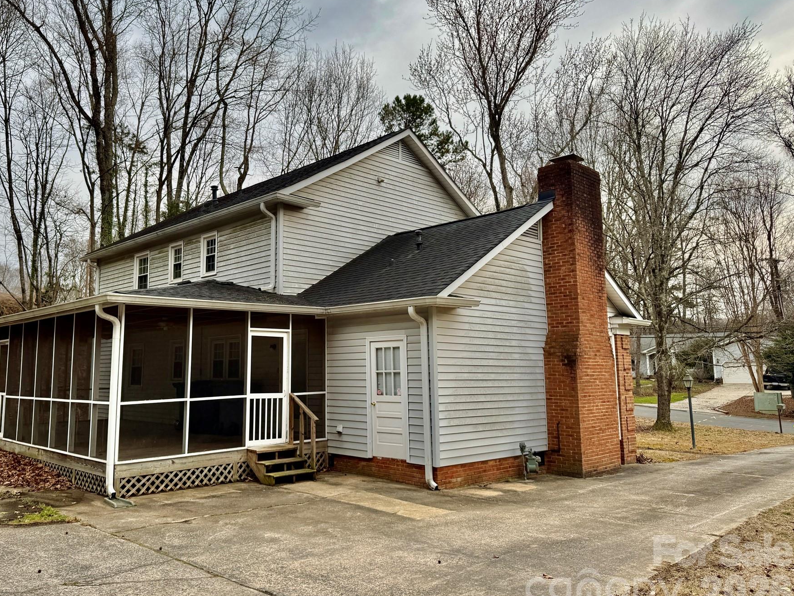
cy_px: 276
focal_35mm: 28
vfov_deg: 49.7
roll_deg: +0.5
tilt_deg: +7.5
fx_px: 642
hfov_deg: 63.1
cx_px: 334
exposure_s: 1/615
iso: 80
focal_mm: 6.76
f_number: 1.78
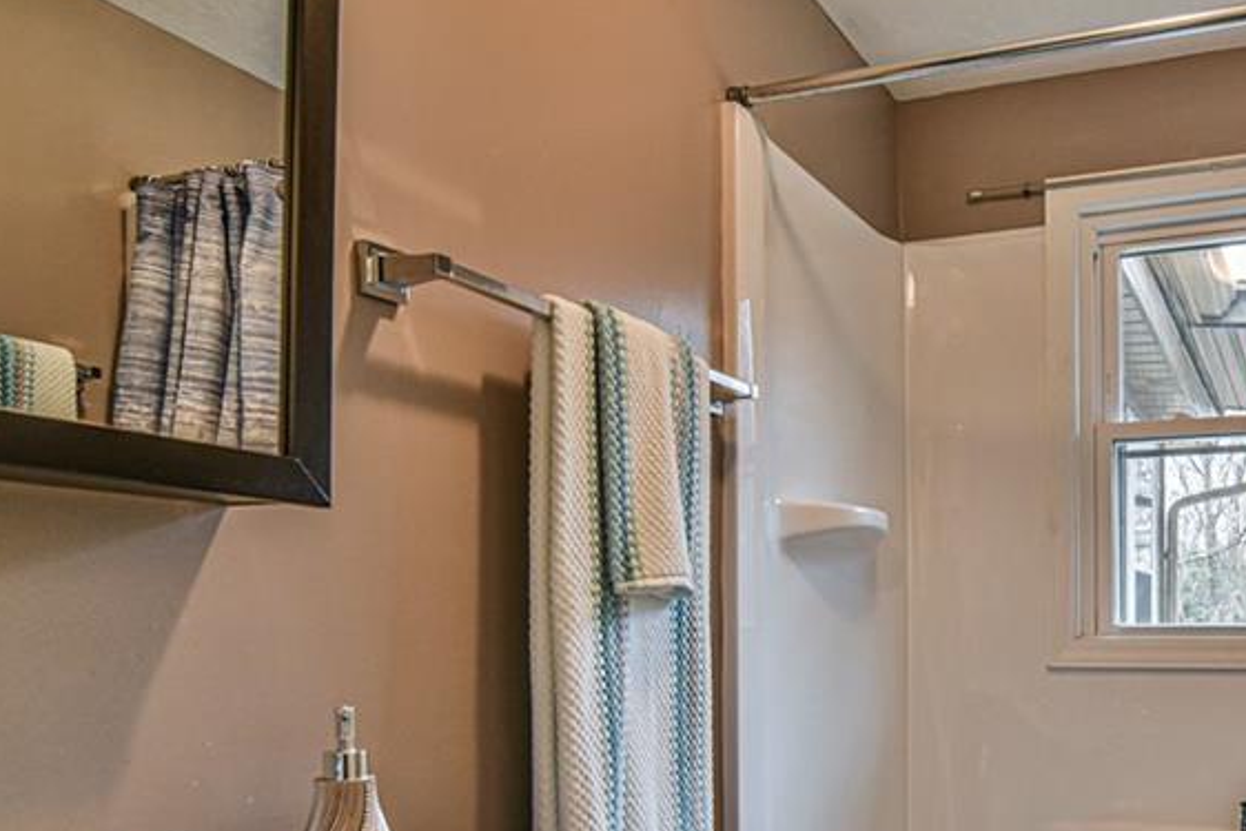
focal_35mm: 31
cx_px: 947
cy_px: 630
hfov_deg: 57.0
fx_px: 1073
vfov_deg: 41.0
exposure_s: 1/100
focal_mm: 17
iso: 1600
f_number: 5
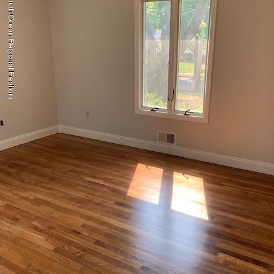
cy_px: 146
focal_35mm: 33
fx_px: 296
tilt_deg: -17.7
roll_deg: +0.4
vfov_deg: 49.7
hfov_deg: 49.7
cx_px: 146
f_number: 1.8
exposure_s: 1/121
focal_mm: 4.25
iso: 40
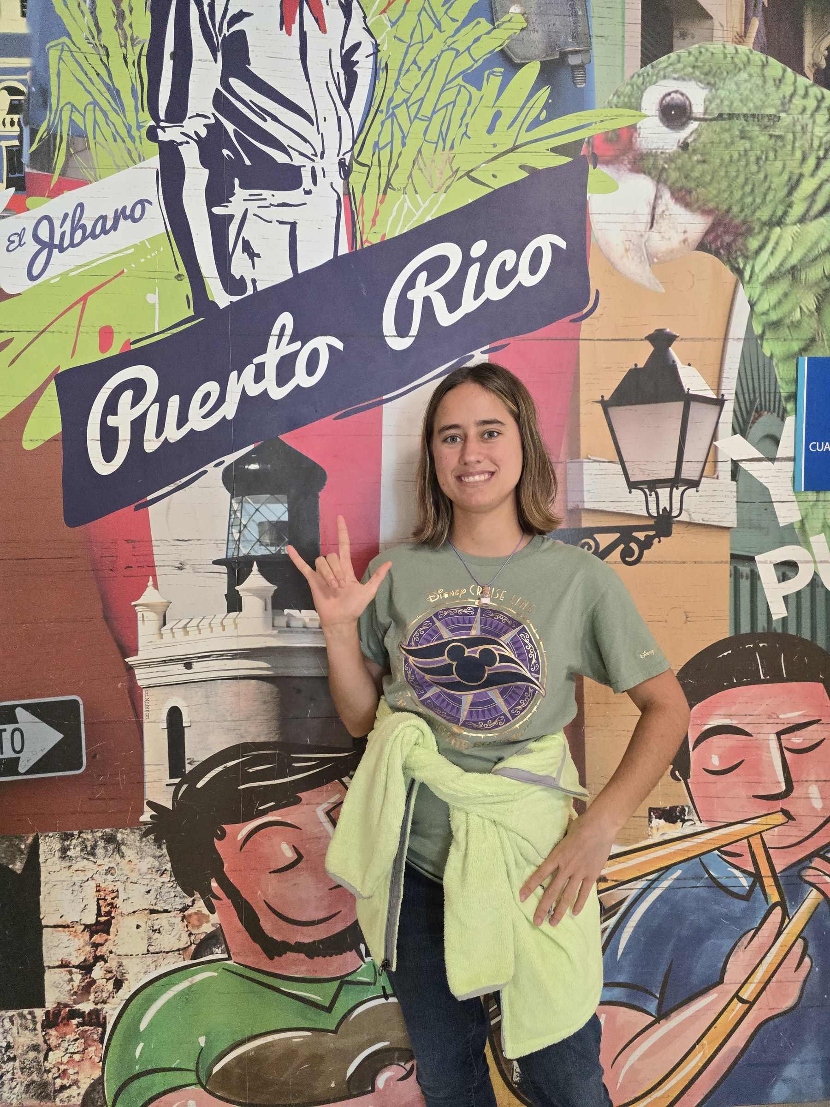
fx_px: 735
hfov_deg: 58.9
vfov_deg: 73.9
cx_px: 415
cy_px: 554
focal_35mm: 23
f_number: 1.7
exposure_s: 1/120
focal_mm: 6.3
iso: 500
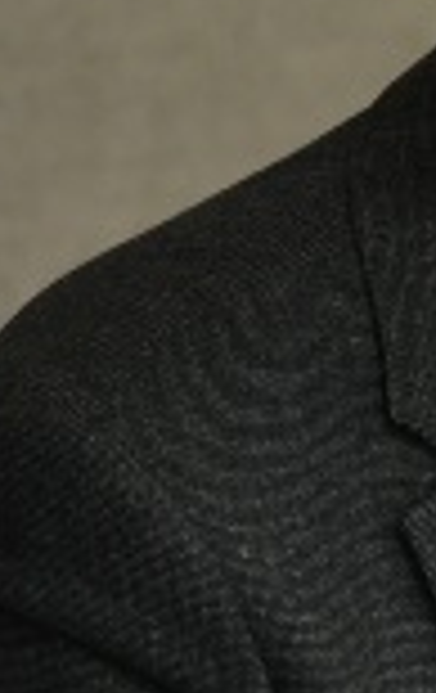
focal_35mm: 507
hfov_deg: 2.6
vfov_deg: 4.1
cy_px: 241
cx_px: 1029
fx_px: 9585
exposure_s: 1/100
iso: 1000
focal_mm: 120
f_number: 4
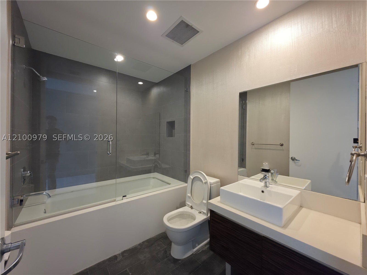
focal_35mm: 13
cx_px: 184
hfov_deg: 106.2
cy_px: 138
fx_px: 138
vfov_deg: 89.9
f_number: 1.9
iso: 80
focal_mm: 2.2
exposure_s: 1/120
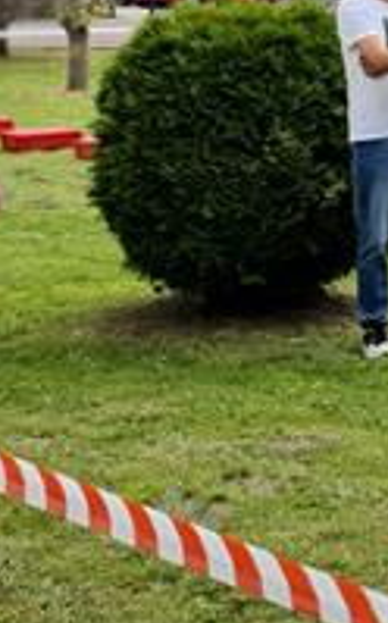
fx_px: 1882
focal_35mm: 111
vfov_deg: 18.7
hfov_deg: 10.4
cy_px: 222
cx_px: 892
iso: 50
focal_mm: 4.3
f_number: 1.5
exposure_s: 1/2200
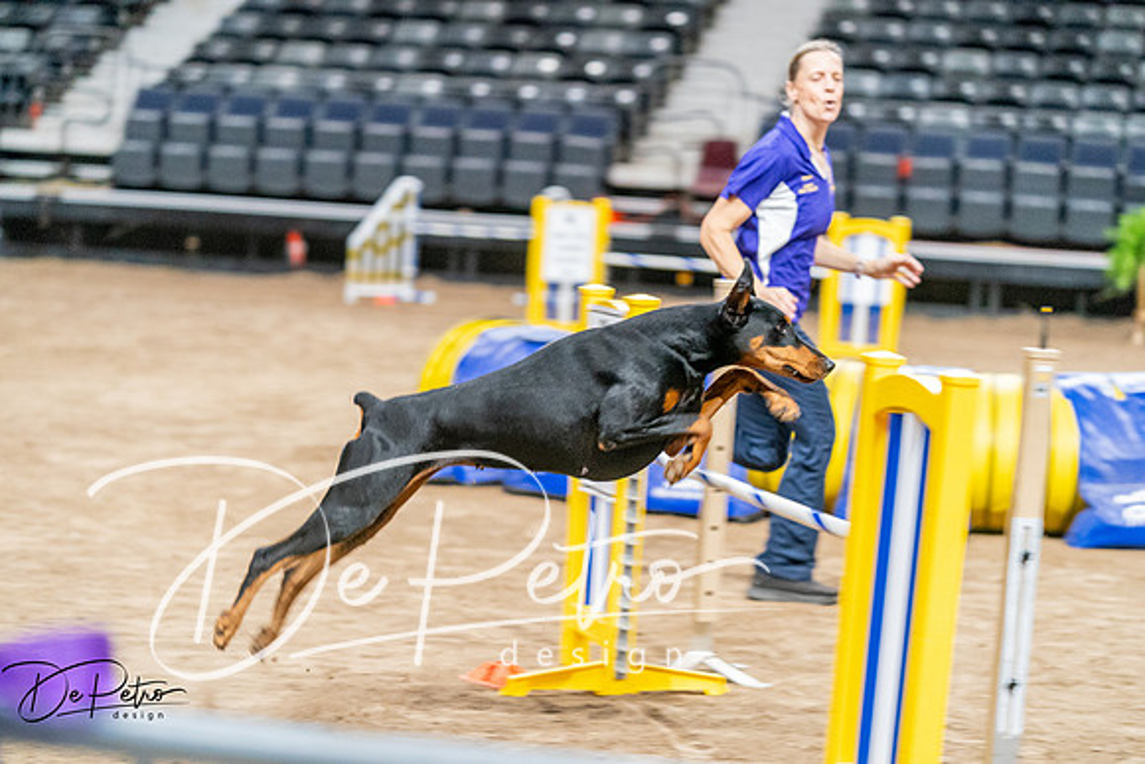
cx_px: 572
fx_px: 3245
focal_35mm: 102
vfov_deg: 13.4
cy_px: 382
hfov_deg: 20.0
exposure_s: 1/250
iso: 8000
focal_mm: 102
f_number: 2.8
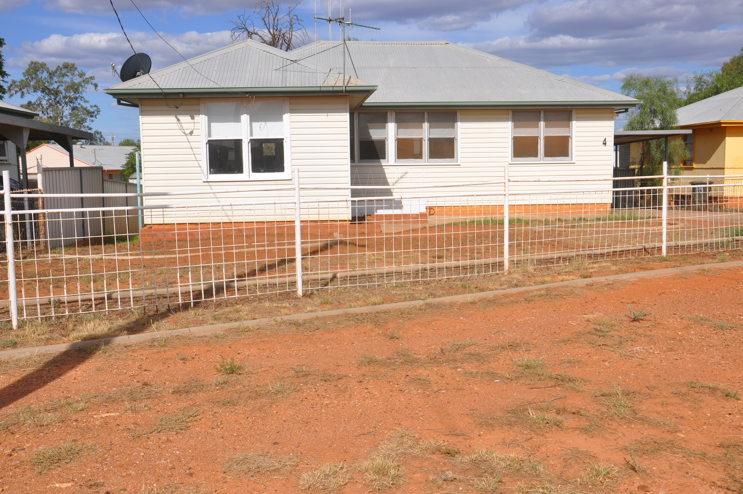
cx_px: 372
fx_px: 773
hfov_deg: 51.3
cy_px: 247
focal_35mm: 38
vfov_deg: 35.4
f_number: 11
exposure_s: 1/500
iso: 200
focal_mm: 25
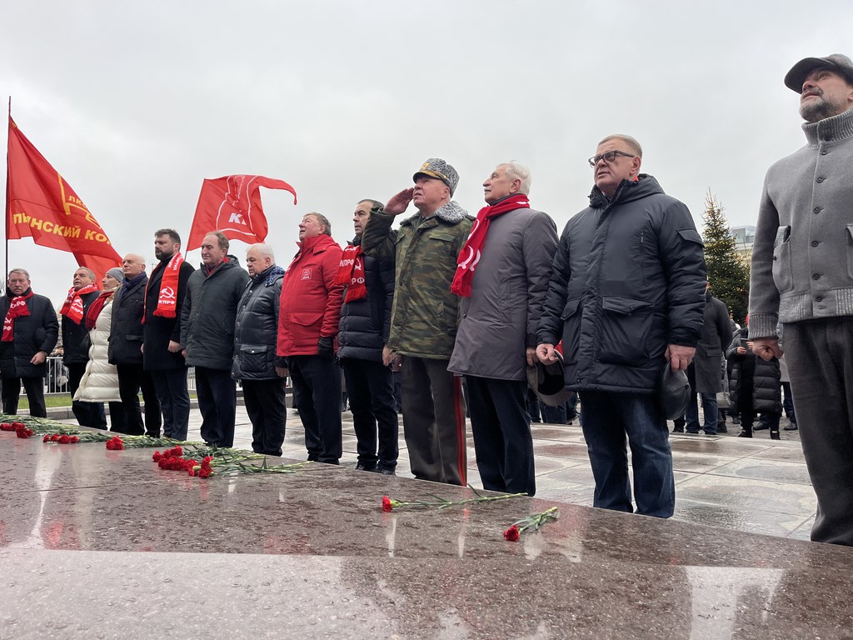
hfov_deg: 67.3
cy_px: 320
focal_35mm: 26
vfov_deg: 53.1
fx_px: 641
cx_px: 426
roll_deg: +1.3
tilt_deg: +2.9
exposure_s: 1/350
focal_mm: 5.1
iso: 50
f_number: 1.6
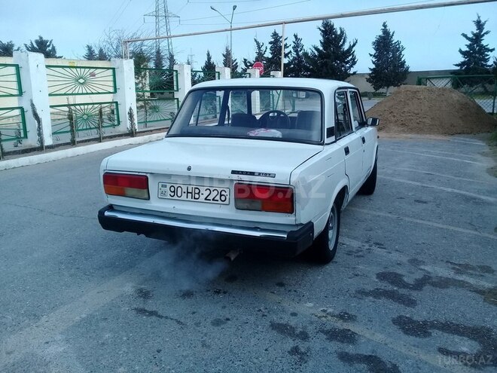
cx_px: 248
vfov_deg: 45.4
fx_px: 445
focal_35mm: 31
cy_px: 186
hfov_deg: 58.4
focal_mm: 3.3
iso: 64
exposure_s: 1/702
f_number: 2.2
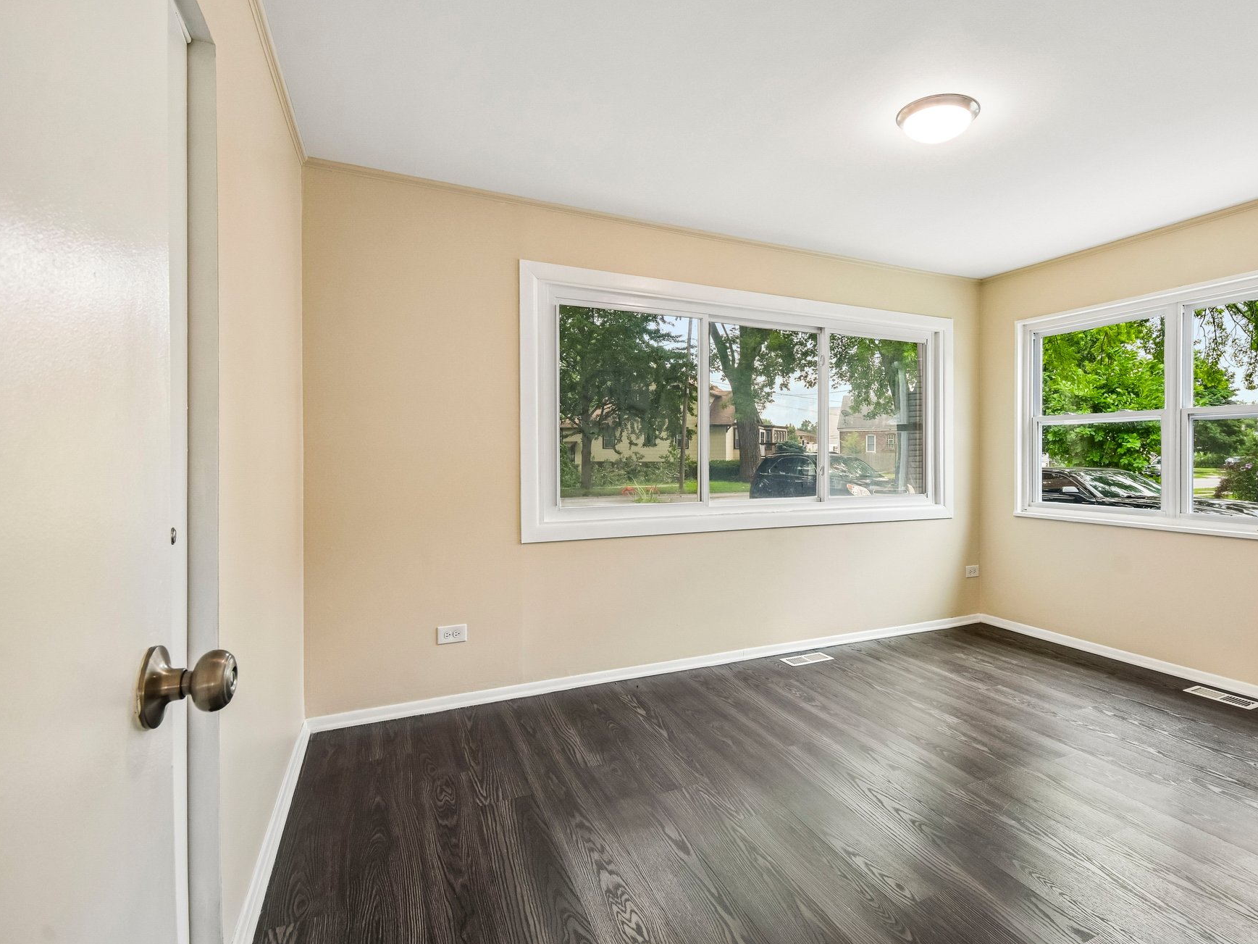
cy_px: 458
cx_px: 726
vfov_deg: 74.7
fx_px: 618
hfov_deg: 90.3
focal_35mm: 17
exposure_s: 1/40
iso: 400
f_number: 8
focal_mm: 10
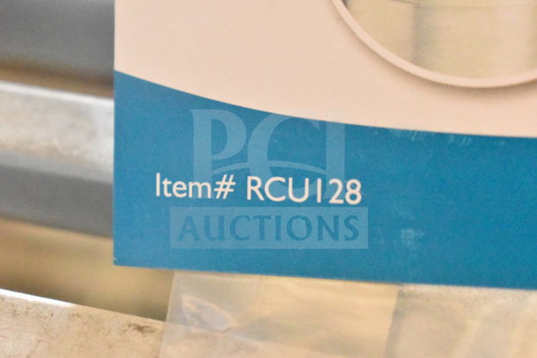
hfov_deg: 24.6
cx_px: 268
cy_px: 179
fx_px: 1231
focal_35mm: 82
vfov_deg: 16.6
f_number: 5.6
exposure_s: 1/100
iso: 25600
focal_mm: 55
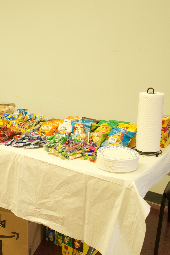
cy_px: 131
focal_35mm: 42
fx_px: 297
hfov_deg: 30.8
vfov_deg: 46.4
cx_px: 24
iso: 2000
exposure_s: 1/80
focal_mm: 24
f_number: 4
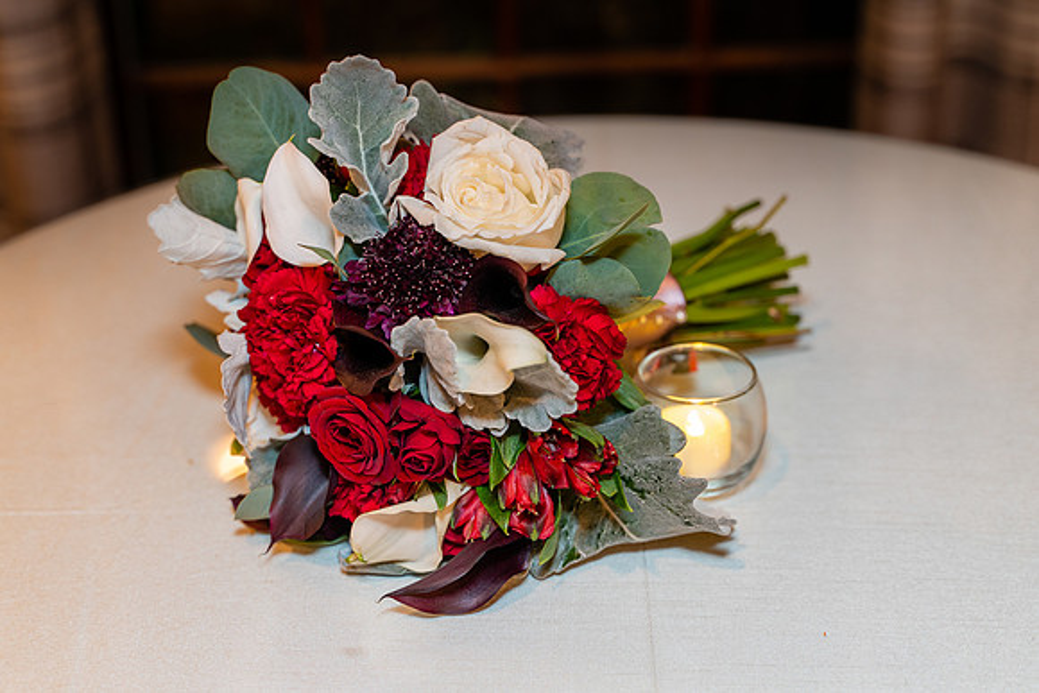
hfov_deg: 31.2
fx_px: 1860
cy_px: 406
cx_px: 520
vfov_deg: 21.1
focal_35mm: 64
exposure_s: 1/20
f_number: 2.8
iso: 640
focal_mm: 55
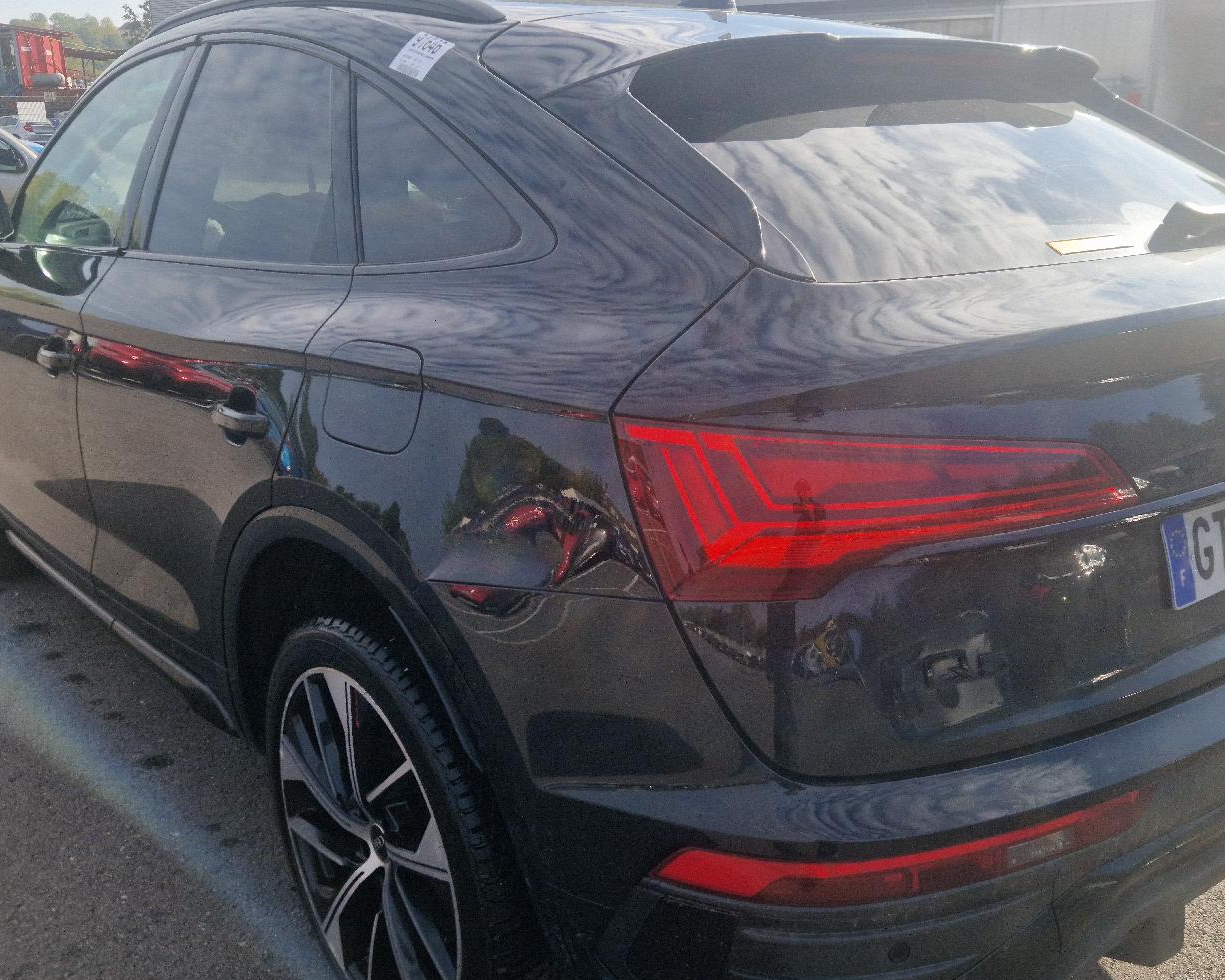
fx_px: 1196
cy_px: 499
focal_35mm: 33
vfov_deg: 44.5
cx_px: 635
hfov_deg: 54.2
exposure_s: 1/1111
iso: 50
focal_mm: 5.4
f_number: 1.8
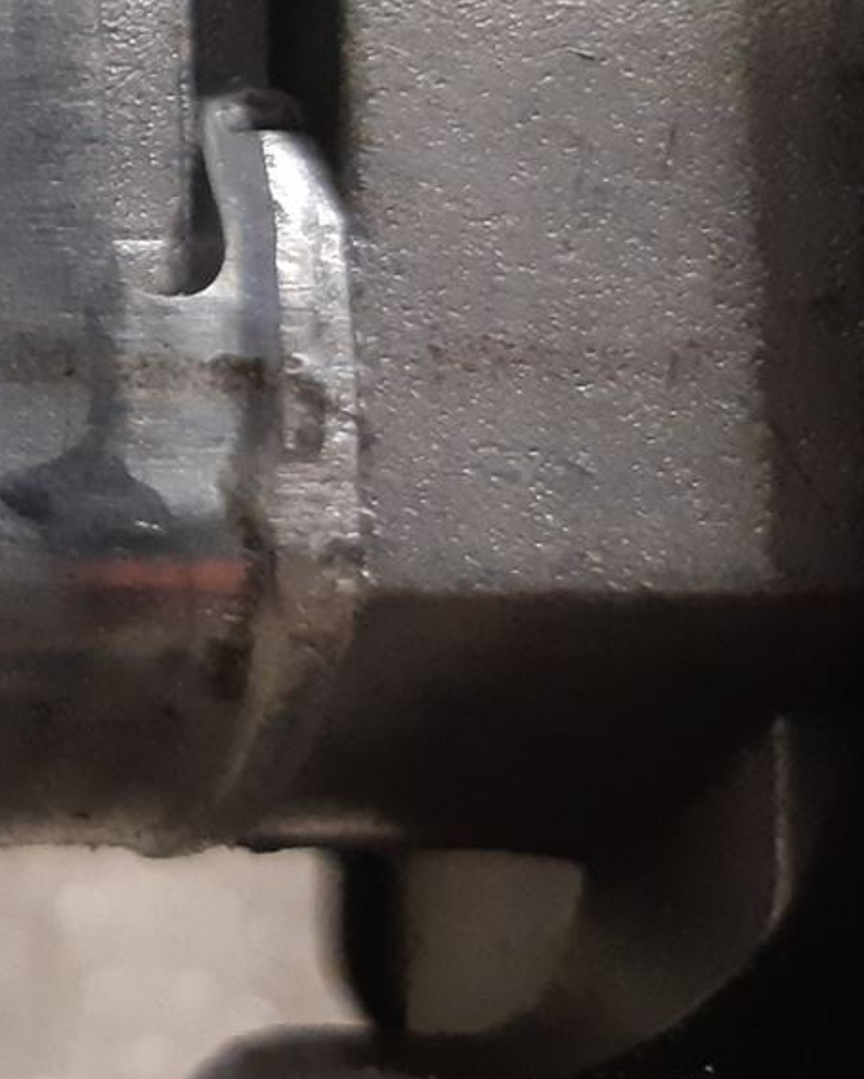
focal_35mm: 92
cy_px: -2
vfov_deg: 20.2
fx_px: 2941
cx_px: -961
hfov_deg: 13.7
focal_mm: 3.93
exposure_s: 1/50
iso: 250
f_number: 1.7
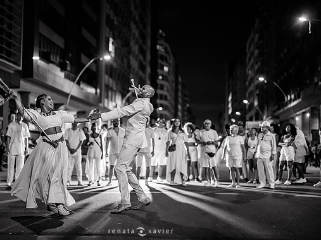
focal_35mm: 55
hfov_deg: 34.9
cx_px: 140
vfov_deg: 26.5
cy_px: 120
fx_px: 510
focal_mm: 50
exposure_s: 1/250
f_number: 1.3
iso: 2000
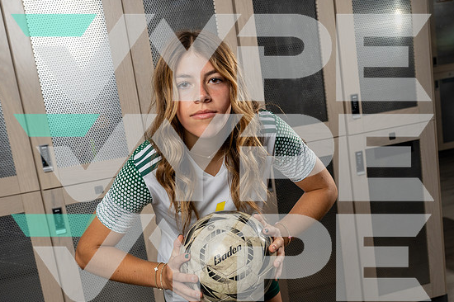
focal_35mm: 38
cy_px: 158
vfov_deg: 35.0
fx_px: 479
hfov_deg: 50.7
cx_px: 224
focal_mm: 36
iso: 1000
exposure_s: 1/250
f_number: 7.1
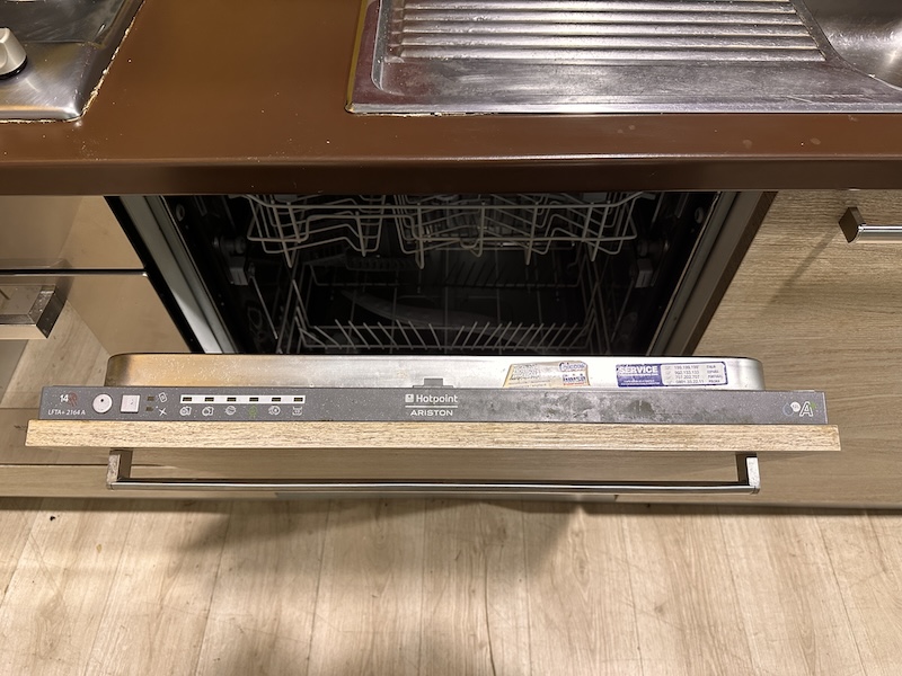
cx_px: 451
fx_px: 625
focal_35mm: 24
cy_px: 338
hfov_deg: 71.6
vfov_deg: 56.8
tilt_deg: -53.4
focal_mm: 6.86
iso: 400
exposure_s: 1/50
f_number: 1.78
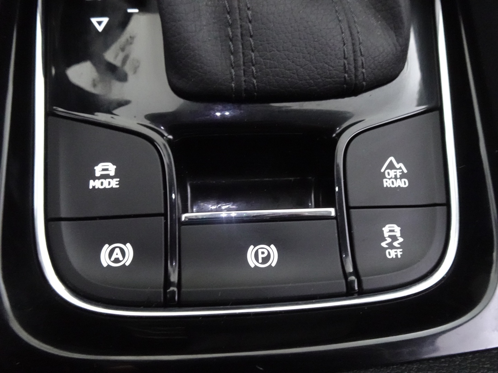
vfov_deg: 56.8
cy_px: 186
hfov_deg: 71.6
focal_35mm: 24
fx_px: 345
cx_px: 249
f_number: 3.5
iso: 1250
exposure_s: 1/8
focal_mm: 4.25
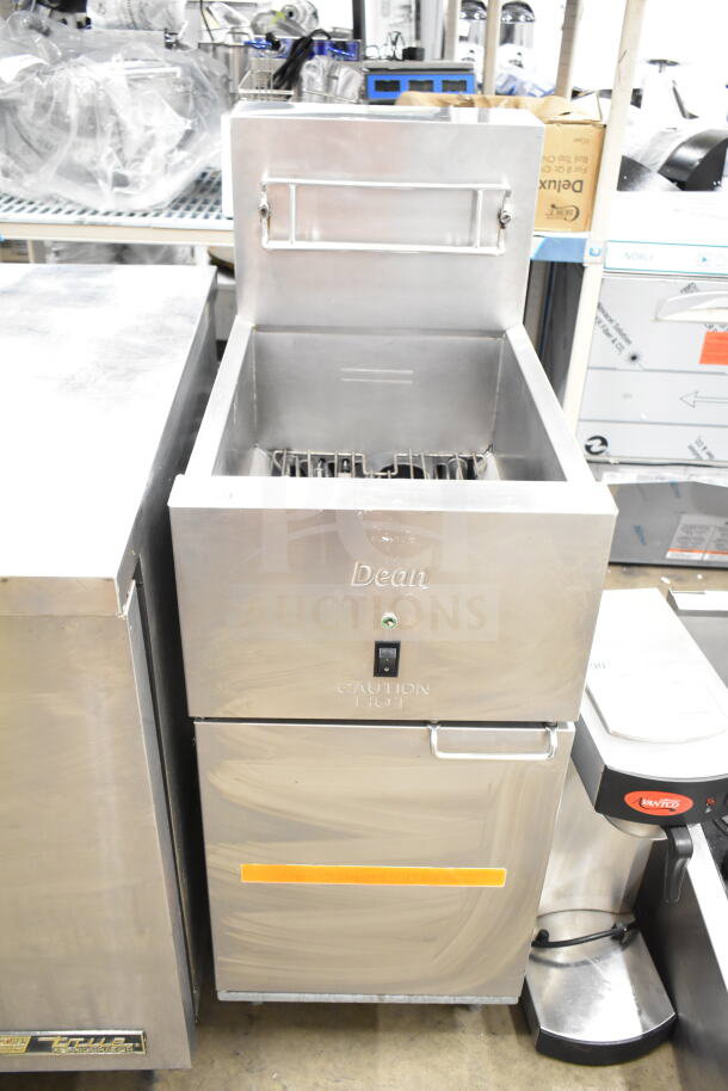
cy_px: 546
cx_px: 364
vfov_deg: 59.5
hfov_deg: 41.7
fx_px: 955
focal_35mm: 32
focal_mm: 21
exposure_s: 1/30
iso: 2500
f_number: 3.8
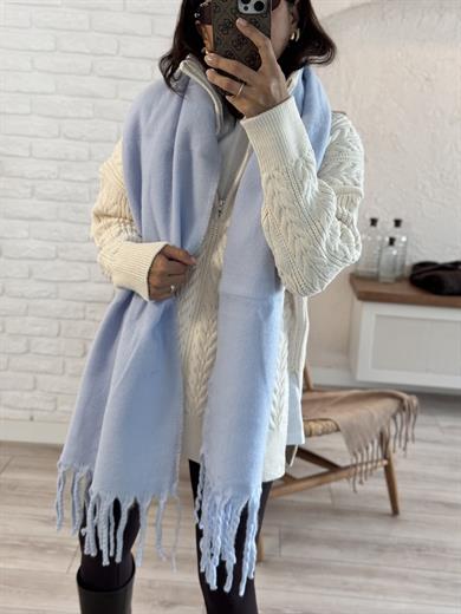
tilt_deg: -24.3
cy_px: 307
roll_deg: -4.0
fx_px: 852
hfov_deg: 30.3
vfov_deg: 39.7
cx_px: 230
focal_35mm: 48
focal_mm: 6.76
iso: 100
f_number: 1.78
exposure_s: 1/114
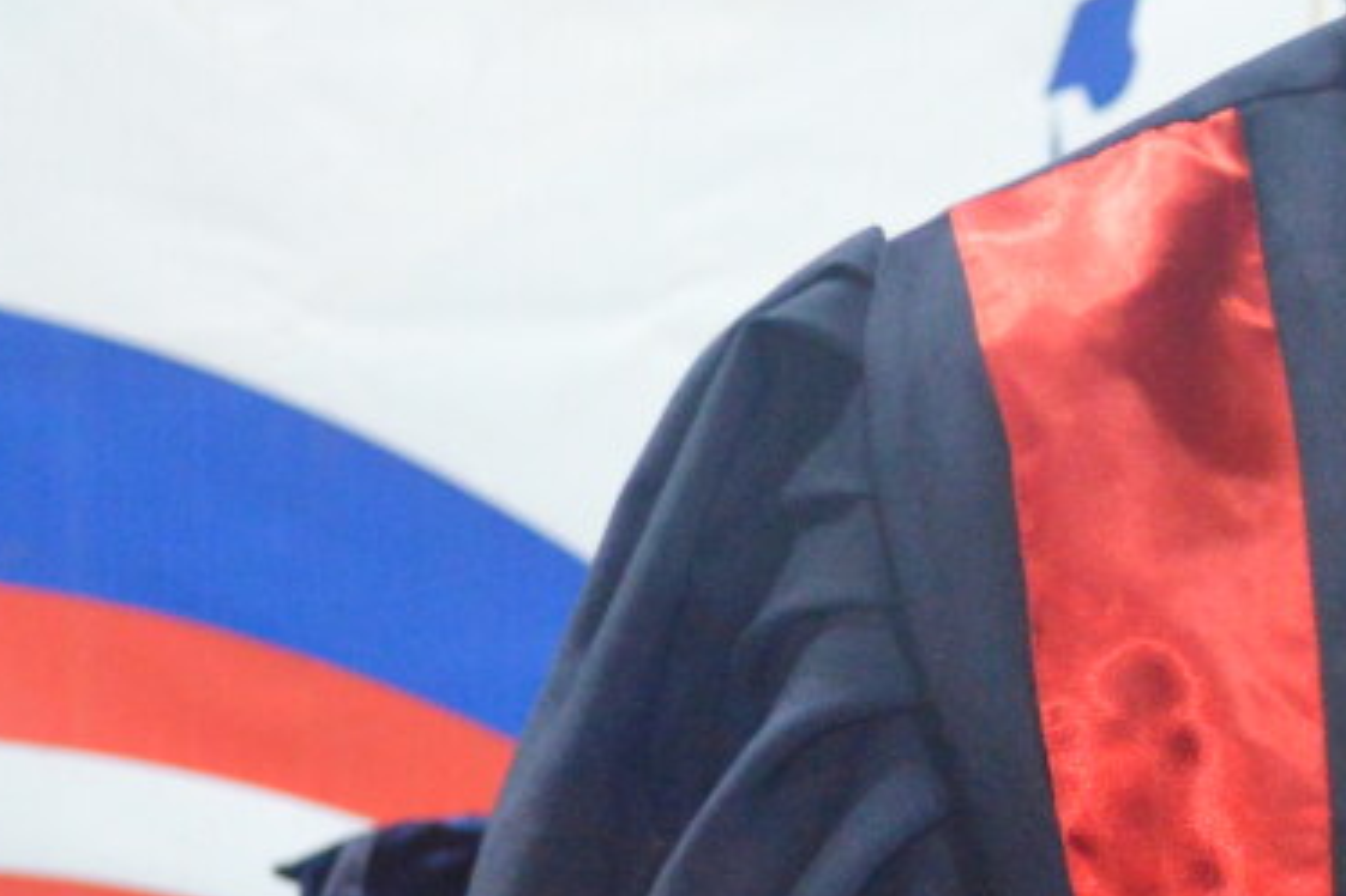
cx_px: 2249
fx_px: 9118
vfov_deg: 5.6
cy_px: 630
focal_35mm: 244
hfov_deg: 8.2
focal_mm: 38
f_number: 5
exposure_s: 1/60
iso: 2500
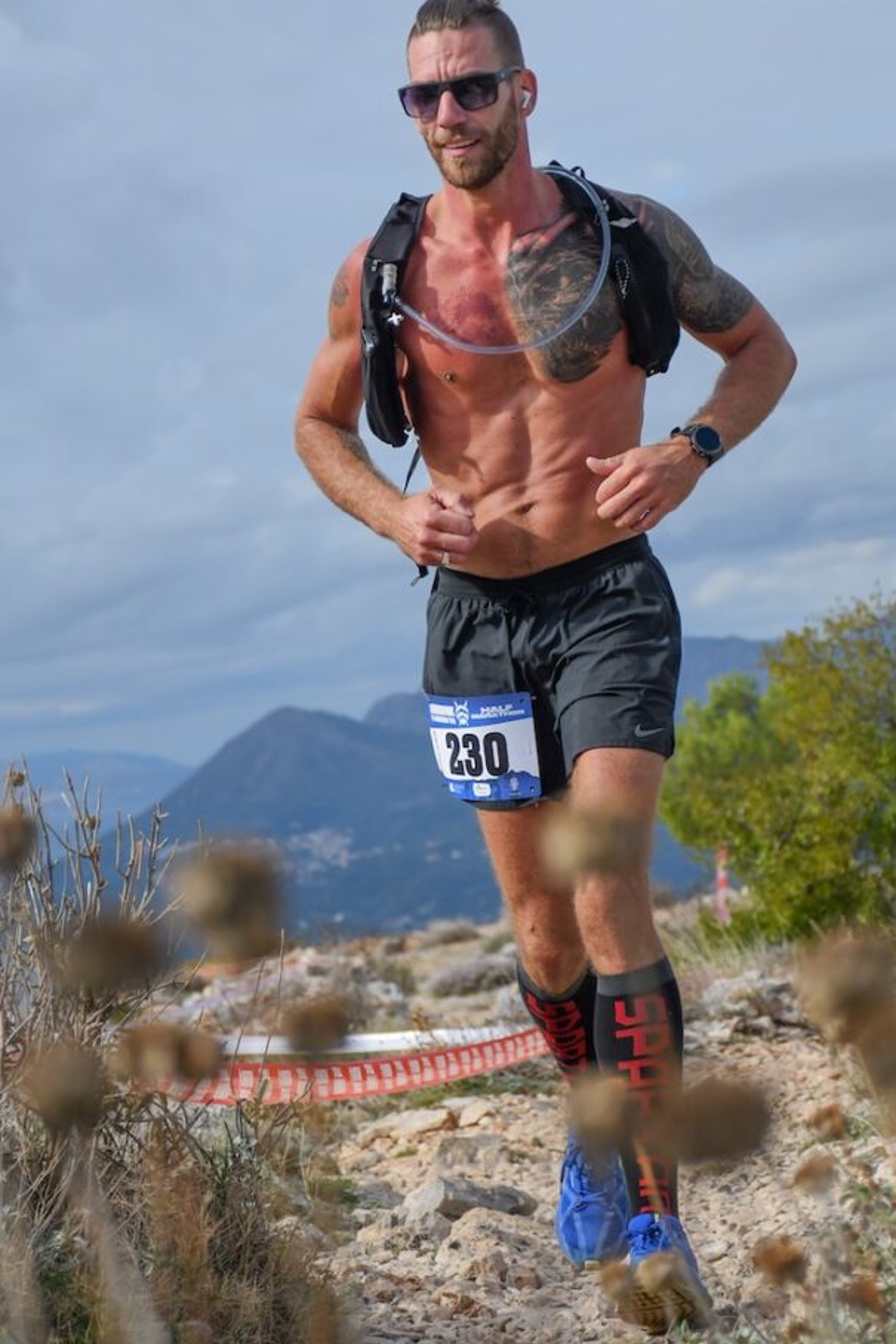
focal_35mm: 118
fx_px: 4407
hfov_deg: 11.6
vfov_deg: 17.3
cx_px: 530
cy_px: 631
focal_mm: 62
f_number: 5
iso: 1000
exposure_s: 1/6400
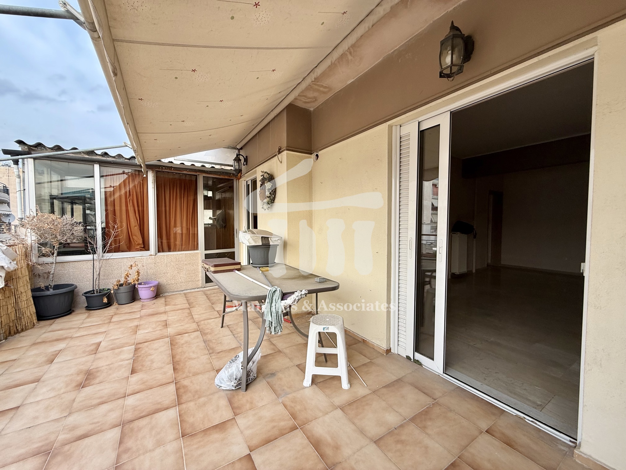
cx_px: 313
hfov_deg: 102.1
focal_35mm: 14
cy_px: 235
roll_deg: -0.7
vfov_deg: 85.7
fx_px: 253
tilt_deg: -1.8
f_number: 2.2
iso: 50
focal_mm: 2.22
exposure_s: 1/167
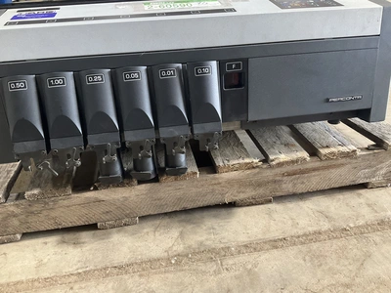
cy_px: 146
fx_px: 328
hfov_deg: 61.7
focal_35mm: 29
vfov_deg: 48.2
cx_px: 196
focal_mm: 3
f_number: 1.8
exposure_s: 1/60
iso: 160
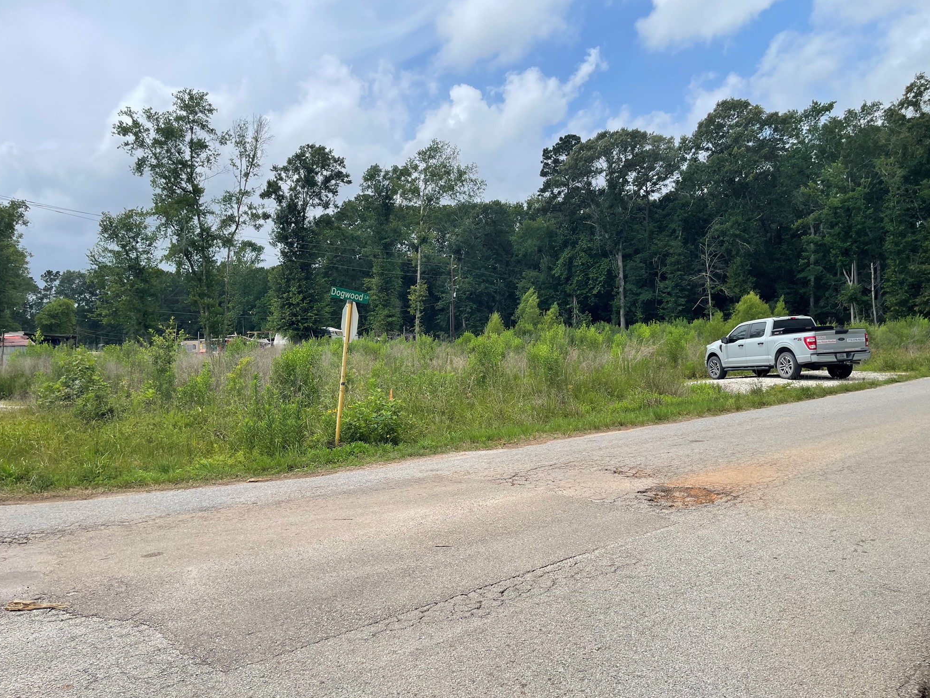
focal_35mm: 26
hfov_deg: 67.3
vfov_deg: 53.1
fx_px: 699
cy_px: 339
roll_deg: +0.9
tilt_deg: -0.9
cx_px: 463
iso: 32
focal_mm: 5.1
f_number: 1.6
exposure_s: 1/4902
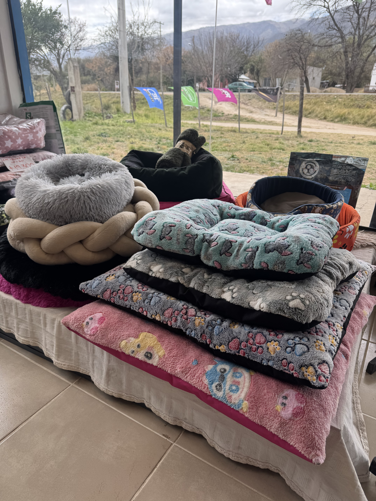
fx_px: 348
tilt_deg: -24.4
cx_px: 188
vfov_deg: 71.6
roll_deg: -0.4
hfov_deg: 56.8
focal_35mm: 24
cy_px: 250
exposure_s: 1/707
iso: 80
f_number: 1.78
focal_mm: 6.76
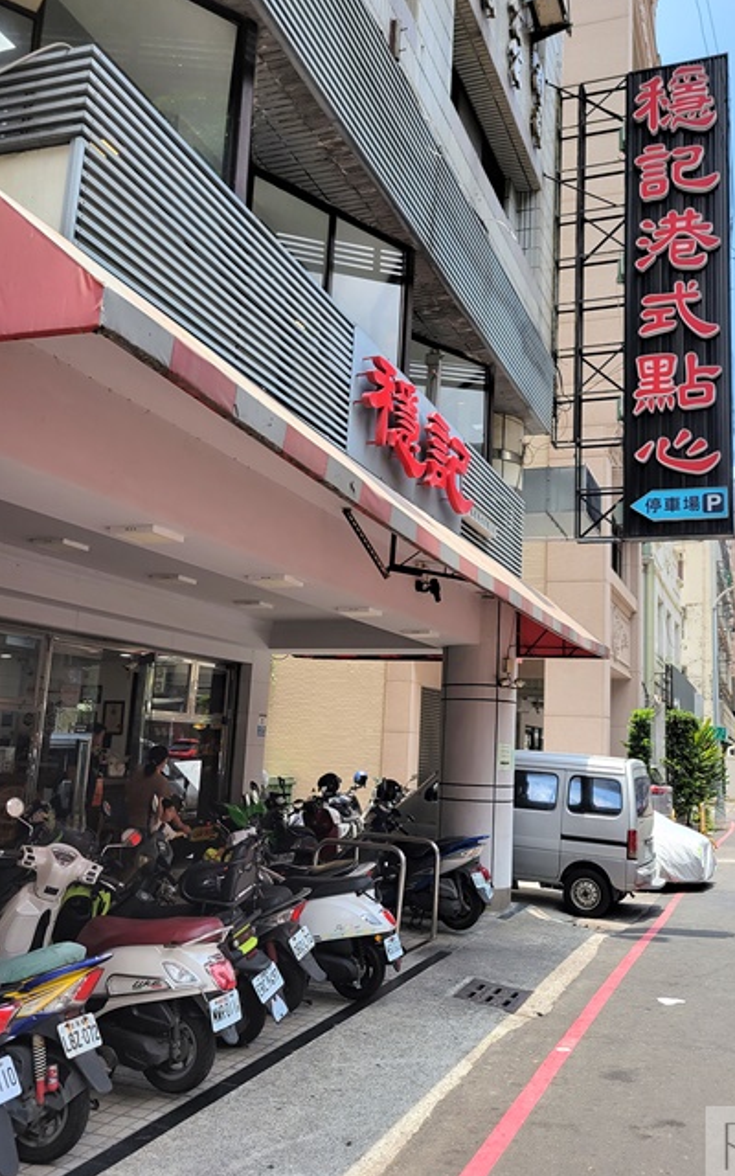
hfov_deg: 44.3
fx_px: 897
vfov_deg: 66.5
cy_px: 586
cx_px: 441
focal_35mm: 28
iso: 40
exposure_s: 1/1350
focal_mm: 5.4
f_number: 1.8
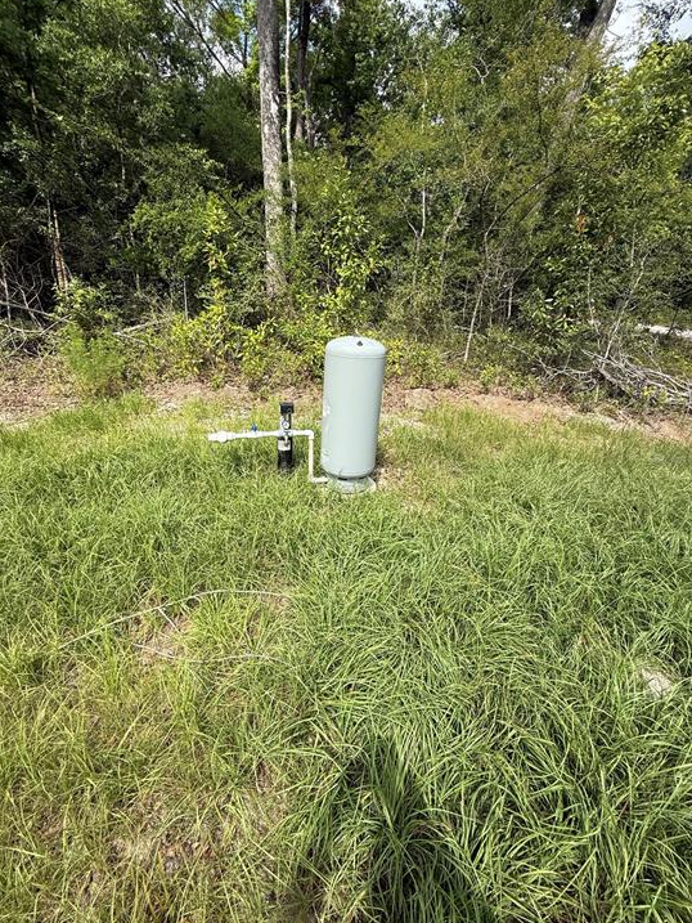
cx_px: 342
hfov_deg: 81.8
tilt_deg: -24.4
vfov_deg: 98.2
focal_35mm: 15
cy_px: 458
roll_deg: -4.5
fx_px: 400
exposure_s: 1/853
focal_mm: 2.22
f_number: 2.2
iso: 50
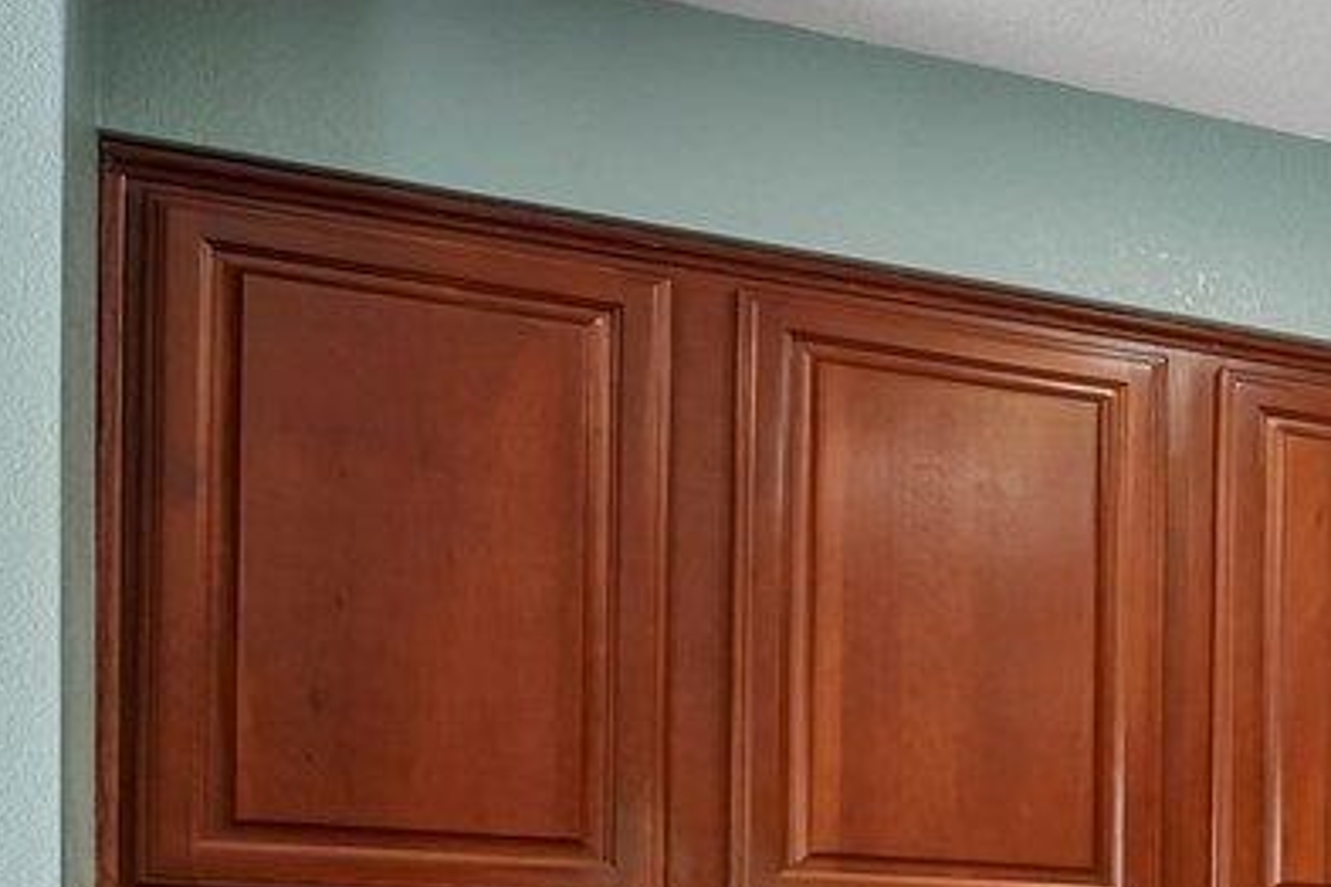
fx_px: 2699
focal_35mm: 73
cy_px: 1109
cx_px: 3173
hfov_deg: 15.3
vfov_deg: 17.6
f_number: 9
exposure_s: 1/25
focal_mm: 14
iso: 640
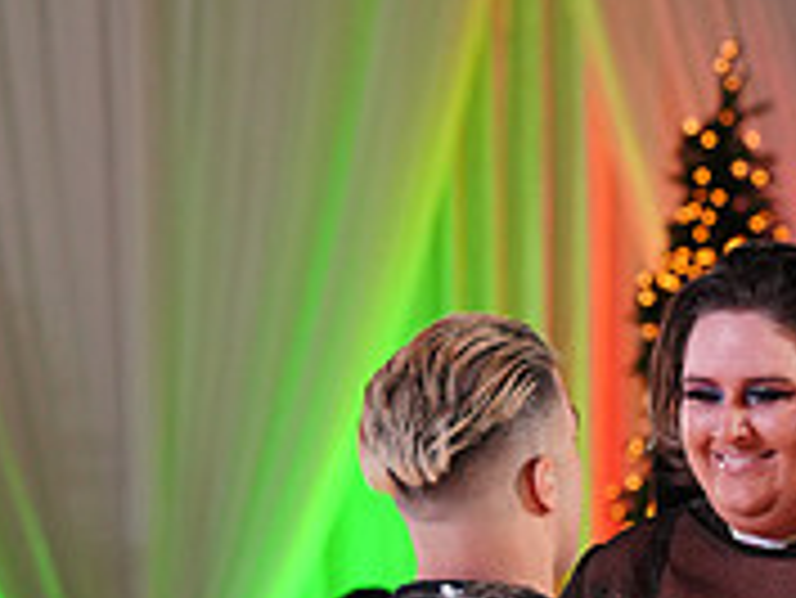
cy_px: 962
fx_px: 10723
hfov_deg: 4.2
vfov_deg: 3.2
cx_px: 731
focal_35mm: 466
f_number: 5.6
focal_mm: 148
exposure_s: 1/200
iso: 1600
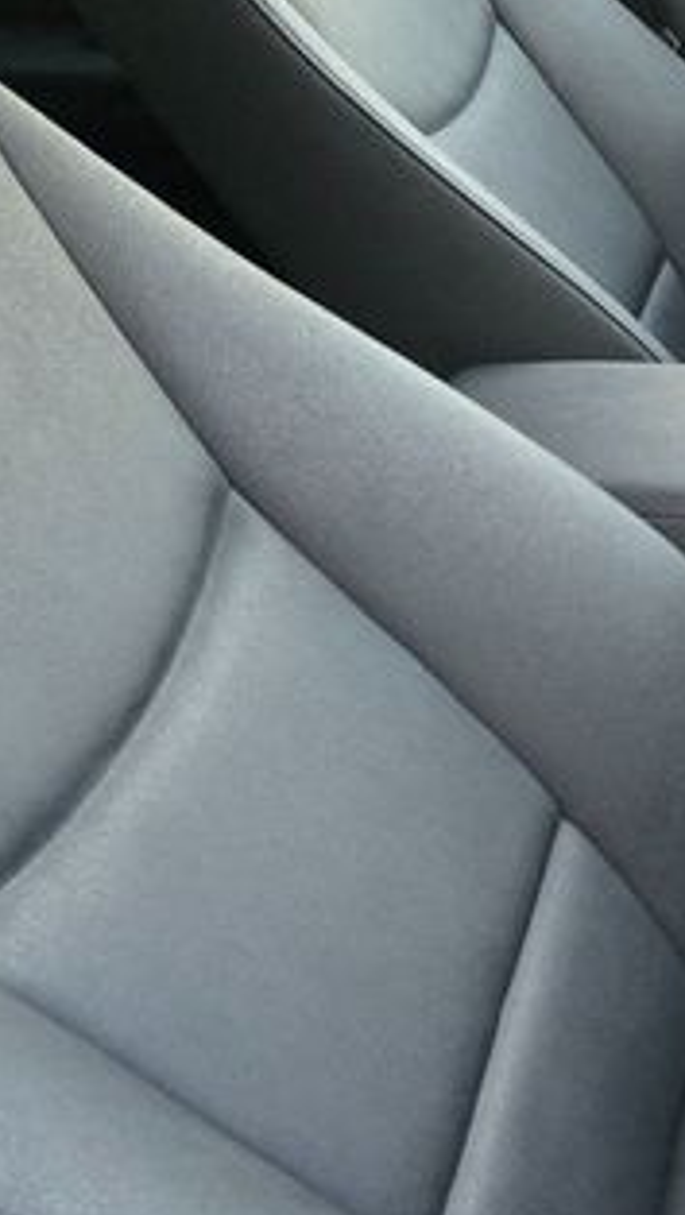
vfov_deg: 40.5
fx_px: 1644
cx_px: 1161
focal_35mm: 51
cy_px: 646
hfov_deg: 19.1
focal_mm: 6.3
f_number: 1.7
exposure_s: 1/120
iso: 800
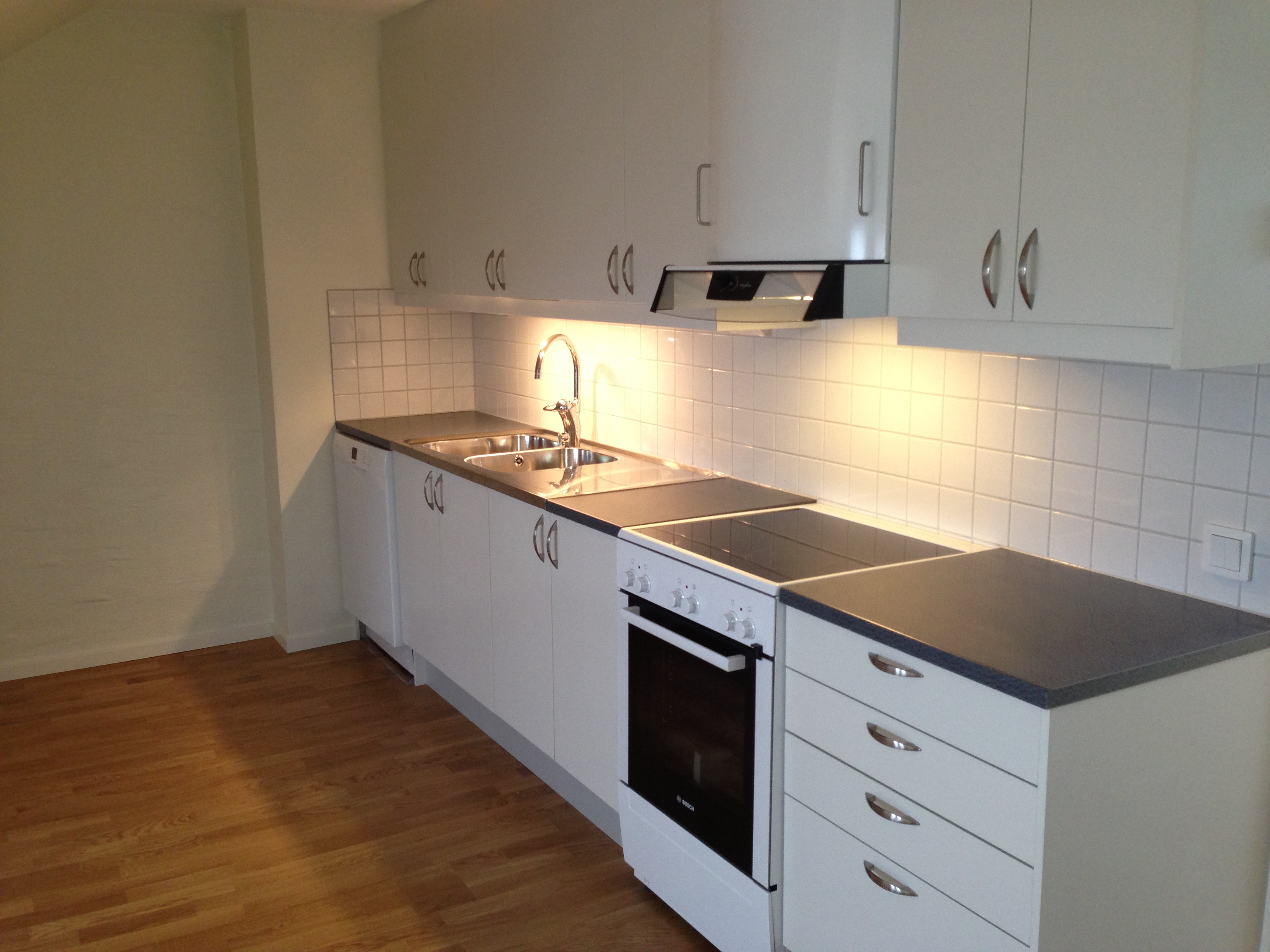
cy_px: 476
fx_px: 1211
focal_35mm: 33
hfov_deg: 55.4
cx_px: 635
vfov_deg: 42.9
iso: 125
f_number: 2.4
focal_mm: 4.13
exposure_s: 1/20
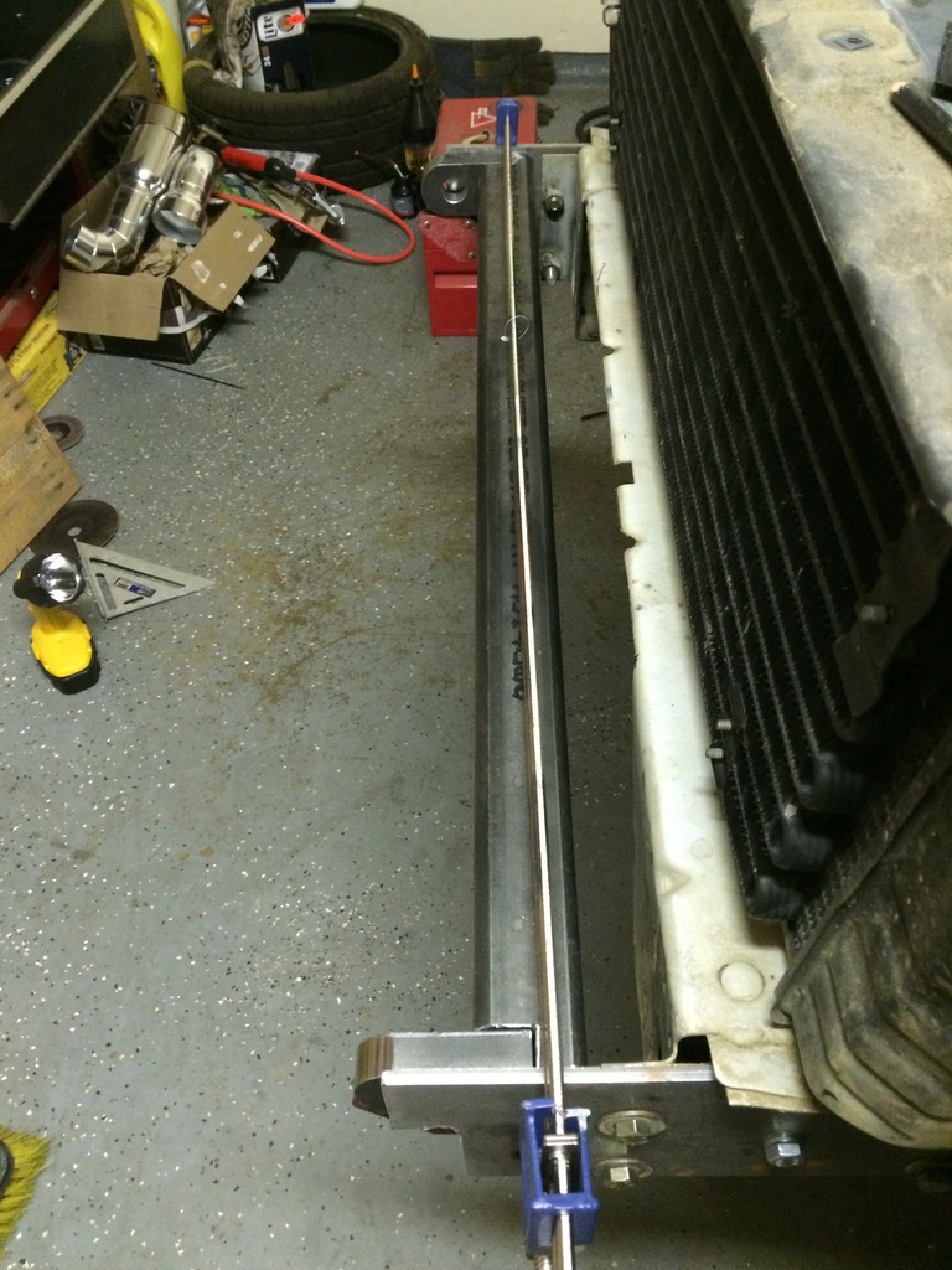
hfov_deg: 48.2
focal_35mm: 29
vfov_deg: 61.7
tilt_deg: -50.6
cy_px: 635
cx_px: 476
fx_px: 1063
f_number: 2.2
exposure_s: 1/15
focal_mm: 4.15
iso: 320
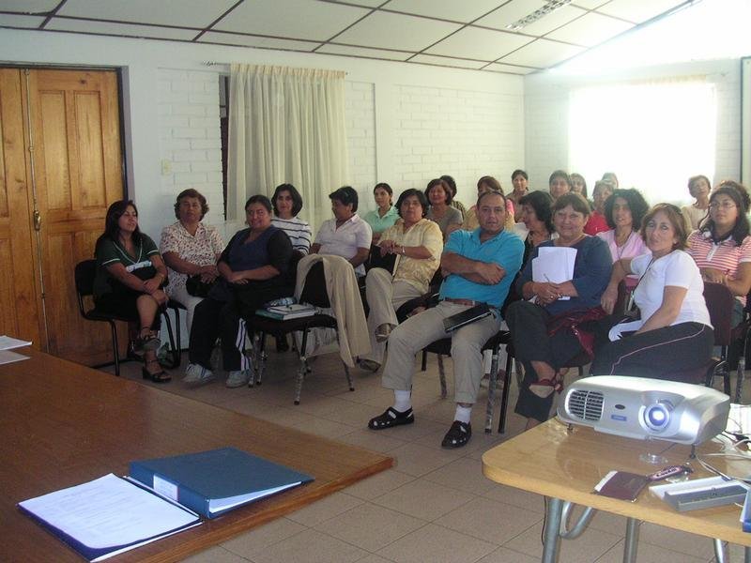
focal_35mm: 37
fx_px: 803
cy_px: 282
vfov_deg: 38.7
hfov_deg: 50.1
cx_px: 376
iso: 243
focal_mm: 5.6
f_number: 2.7
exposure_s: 1/60
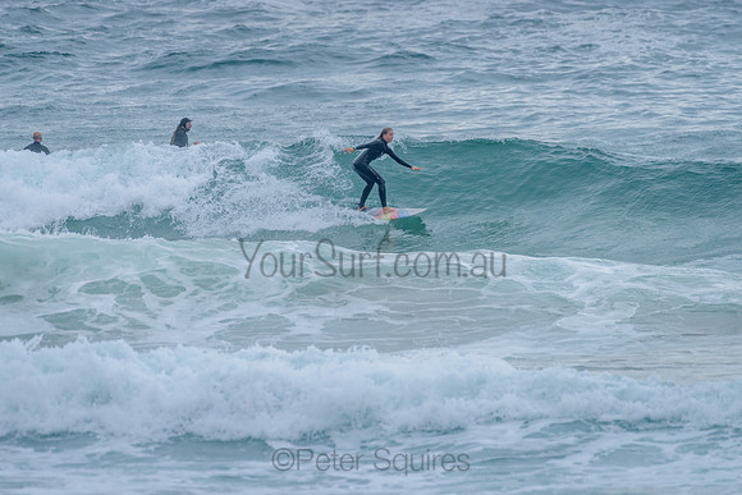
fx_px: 12632
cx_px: 372
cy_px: 192
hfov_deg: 3.4
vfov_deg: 2.2
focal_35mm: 613
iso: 720
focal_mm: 500
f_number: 5.6
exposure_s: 1/1250
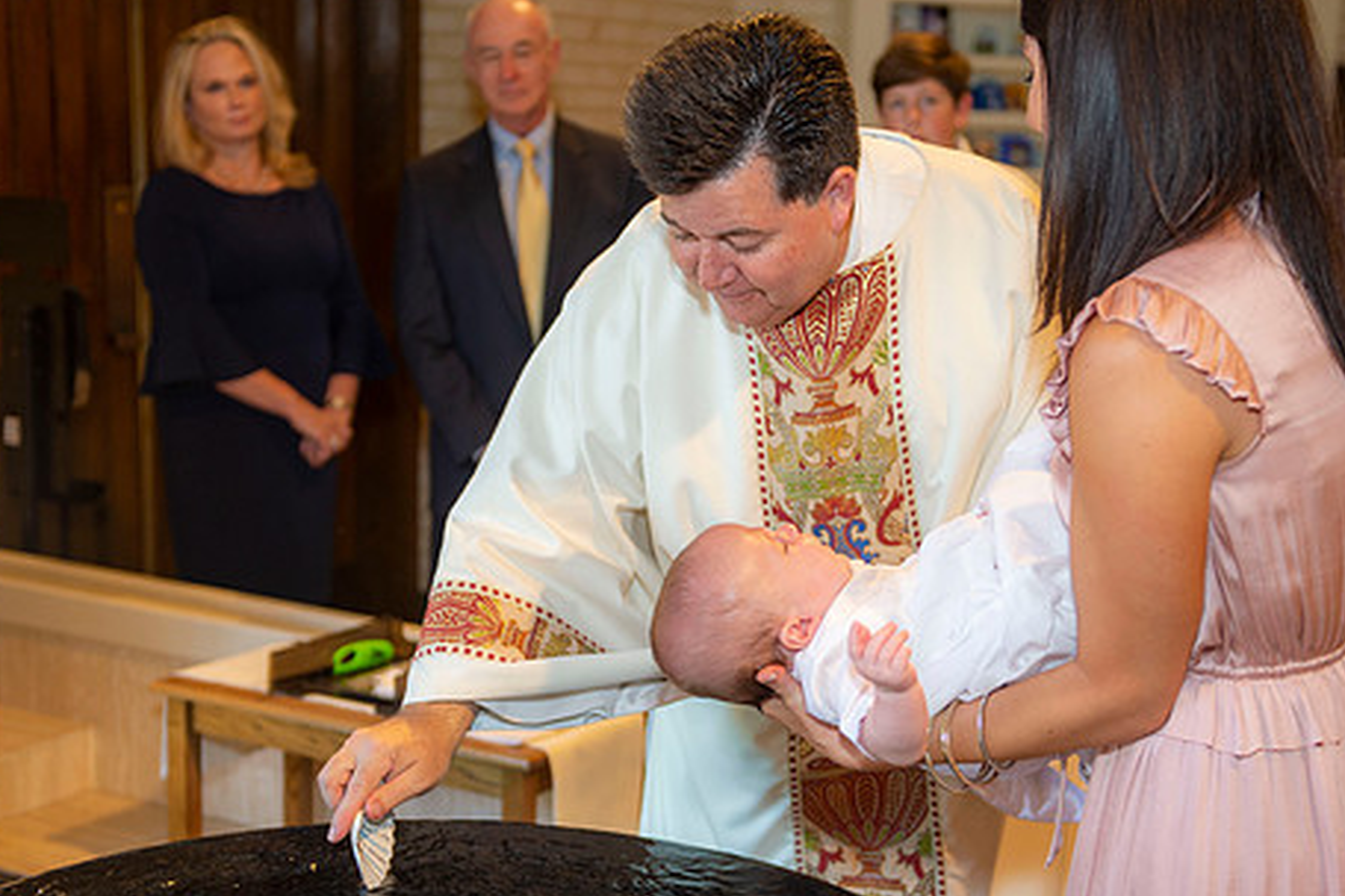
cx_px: 740
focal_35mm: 61
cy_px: 525
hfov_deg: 32.9
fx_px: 2279
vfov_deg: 22.2
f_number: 3.2
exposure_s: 1/100
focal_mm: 48
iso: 560
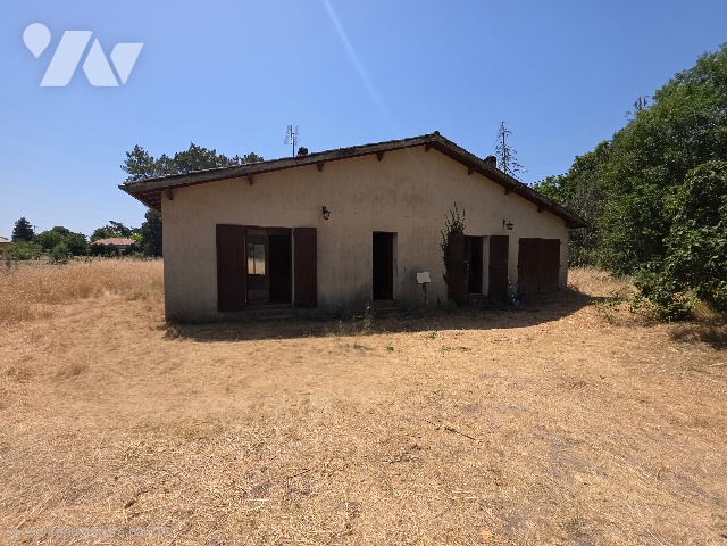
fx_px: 273
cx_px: 364
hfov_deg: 106.2
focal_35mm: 13
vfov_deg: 89.9
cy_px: 273
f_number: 1.9
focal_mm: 2.2
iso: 20
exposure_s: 1/1429
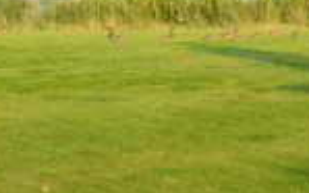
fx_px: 1103
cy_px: -56
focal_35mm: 131
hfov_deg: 15.8
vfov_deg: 9.8
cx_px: 272
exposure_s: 1/200
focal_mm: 20
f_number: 8
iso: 100
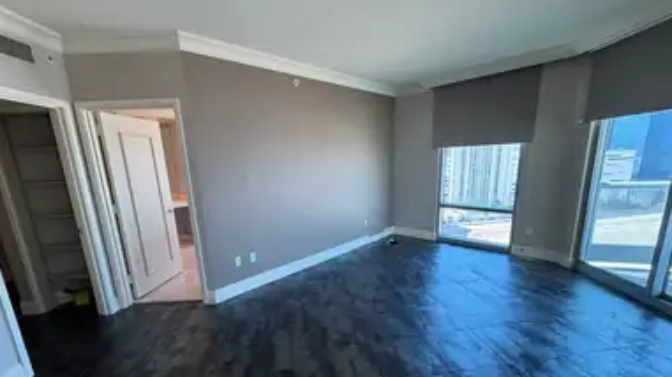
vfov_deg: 66.5
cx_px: 328
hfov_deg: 99.4
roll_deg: +2.5
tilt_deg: -14.0
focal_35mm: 16
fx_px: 285
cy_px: 224
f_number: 2.2
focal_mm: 2.22
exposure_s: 1/121
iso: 125
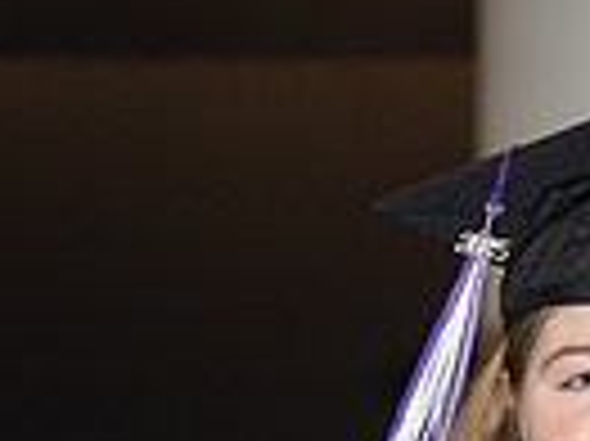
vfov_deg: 2.5
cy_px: 904
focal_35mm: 594
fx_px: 10115
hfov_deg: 3.3
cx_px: 770
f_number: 5.6
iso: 640
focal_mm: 120
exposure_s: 1/80
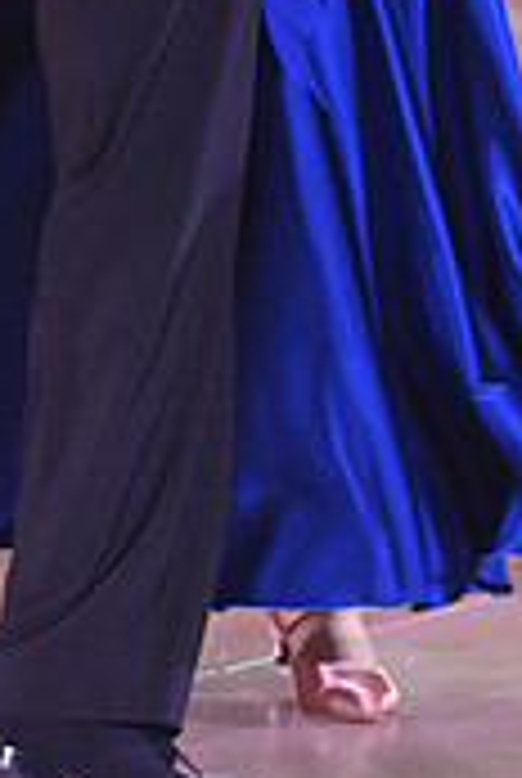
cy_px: -198
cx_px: 137
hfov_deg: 2.8
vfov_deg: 4.2
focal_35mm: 485
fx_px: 10506
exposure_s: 1/320
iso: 3200
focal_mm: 145
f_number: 5
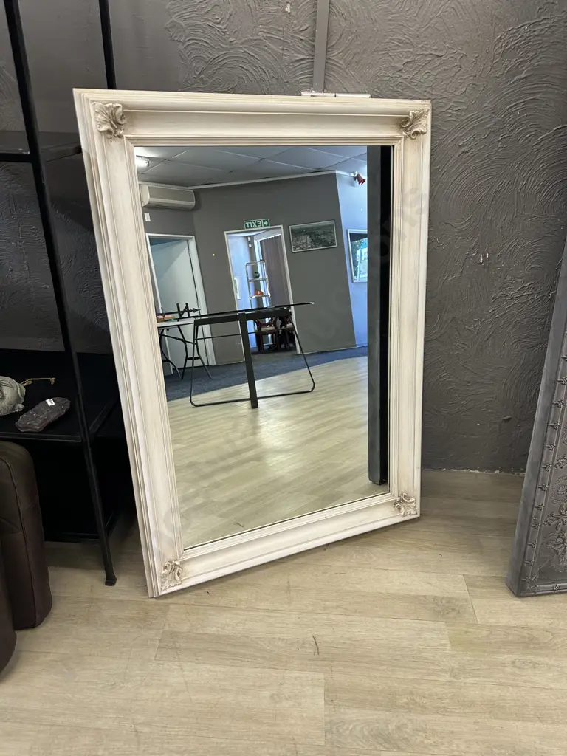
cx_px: 284
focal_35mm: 24
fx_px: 524
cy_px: 378
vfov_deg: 71.6
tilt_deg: -28.2
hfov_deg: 56.8
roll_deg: -1.5
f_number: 1.78
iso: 200
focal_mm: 6.86
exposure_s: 1/100
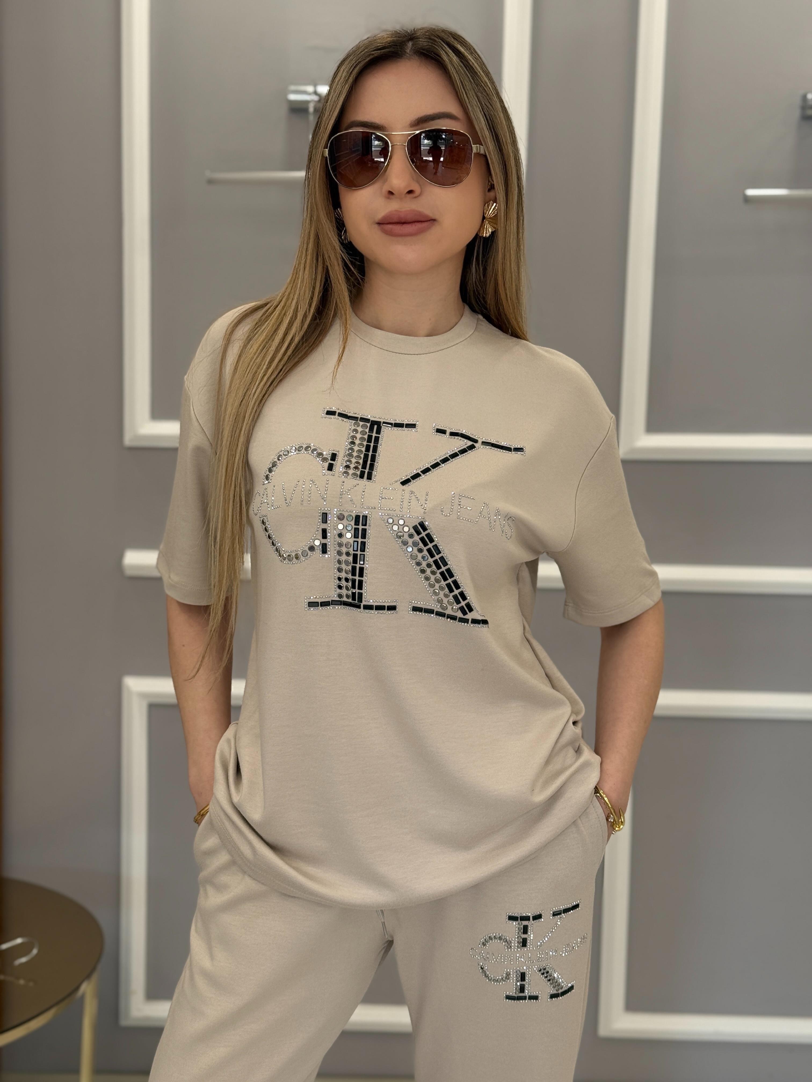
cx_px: 406
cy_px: 541
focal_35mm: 48
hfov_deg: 30.3
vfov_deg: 39.7
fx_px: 1501
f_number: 1.78
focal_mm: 6.76
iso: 50
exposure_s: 1/130
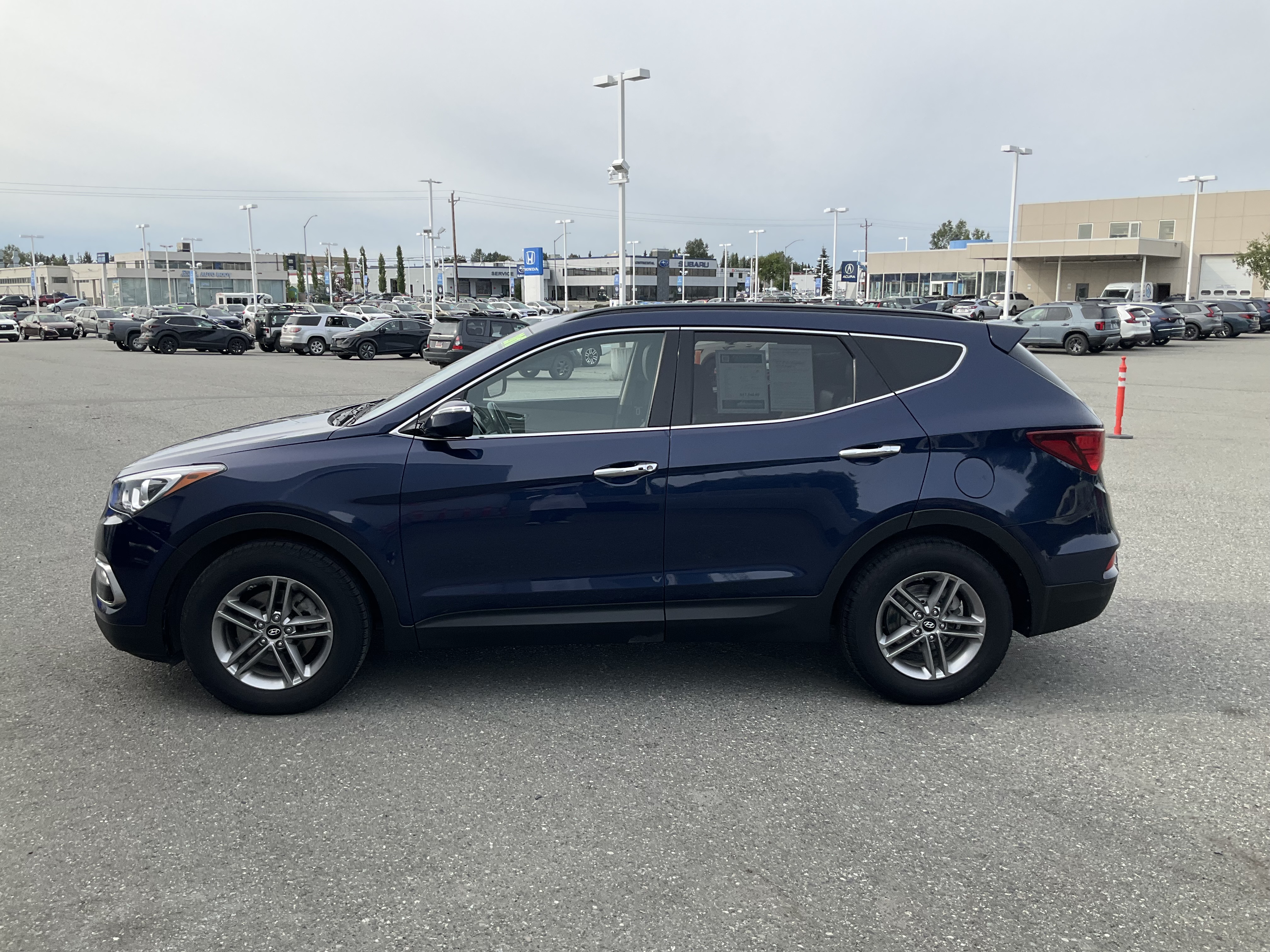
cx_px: 635
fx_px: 1064
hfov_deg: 61.7
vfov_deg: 48.2
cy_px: 476
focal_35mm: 29
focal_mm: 3
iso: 25
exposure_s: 1/1144
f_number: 1.8
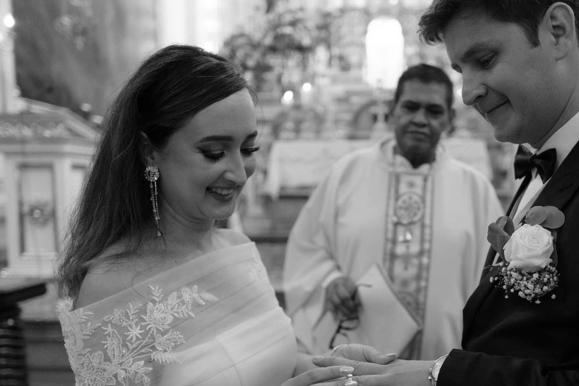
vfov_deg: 35.5
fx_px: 595
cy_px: 260
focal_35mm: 37
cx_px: 392
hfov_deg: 50.8
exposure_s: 1/250
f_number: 1.4
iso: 500
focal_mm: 16
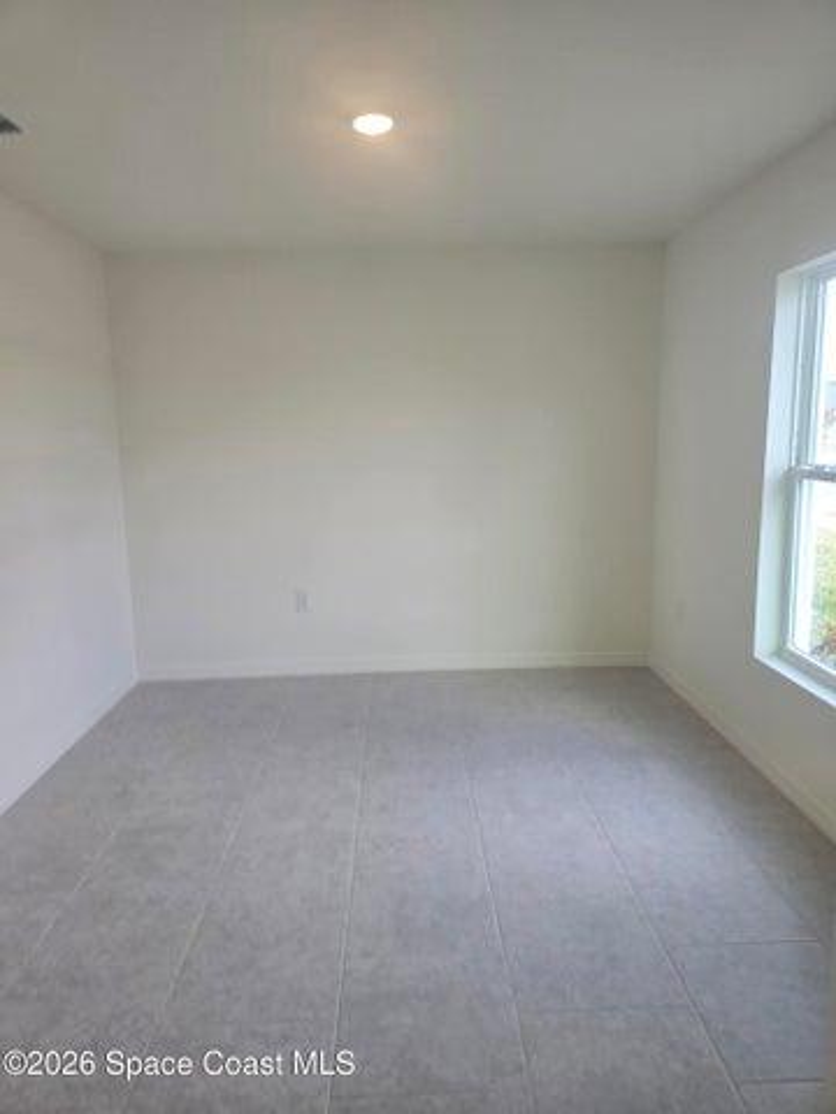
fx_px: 741
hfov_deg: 58.9
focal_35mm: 23
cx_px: 418
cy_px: 557
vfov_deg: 73.9
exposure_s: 1/120
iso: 64
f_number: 1.7
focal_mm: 6.3
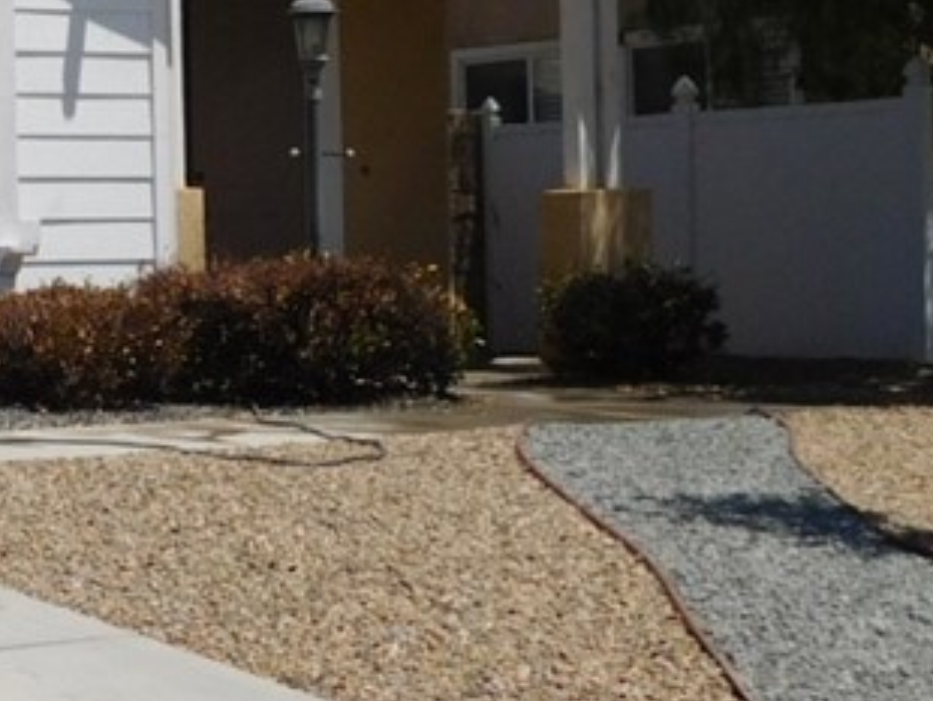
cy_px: 193
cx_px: -445
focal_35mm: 99
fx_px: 2670
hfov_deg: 17.8
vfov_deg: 14.9
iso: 125
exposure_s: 1/800
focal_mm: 5.3
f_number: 6.4
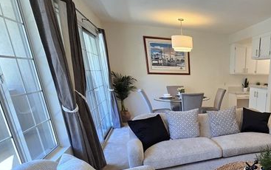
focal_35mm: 24
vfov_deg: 47.0
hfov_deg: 65.6
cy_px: 147
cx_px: 229
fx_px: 177
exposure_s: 1/60
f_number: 2.2
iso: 80
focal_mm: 2.2
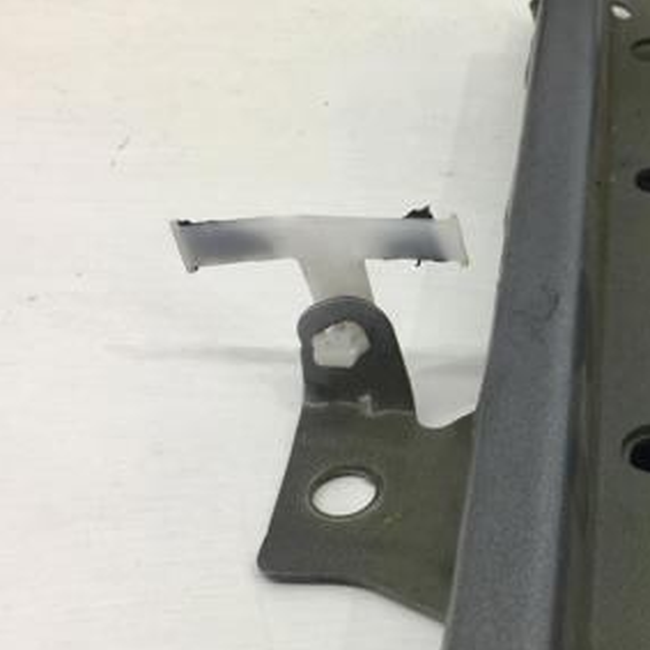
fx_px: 1232
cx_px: 622
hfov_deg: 28.1
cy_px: 402
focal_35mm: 58
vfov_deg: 29.4
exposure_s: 1/50
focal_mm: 4.15
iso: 25
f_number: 2.2
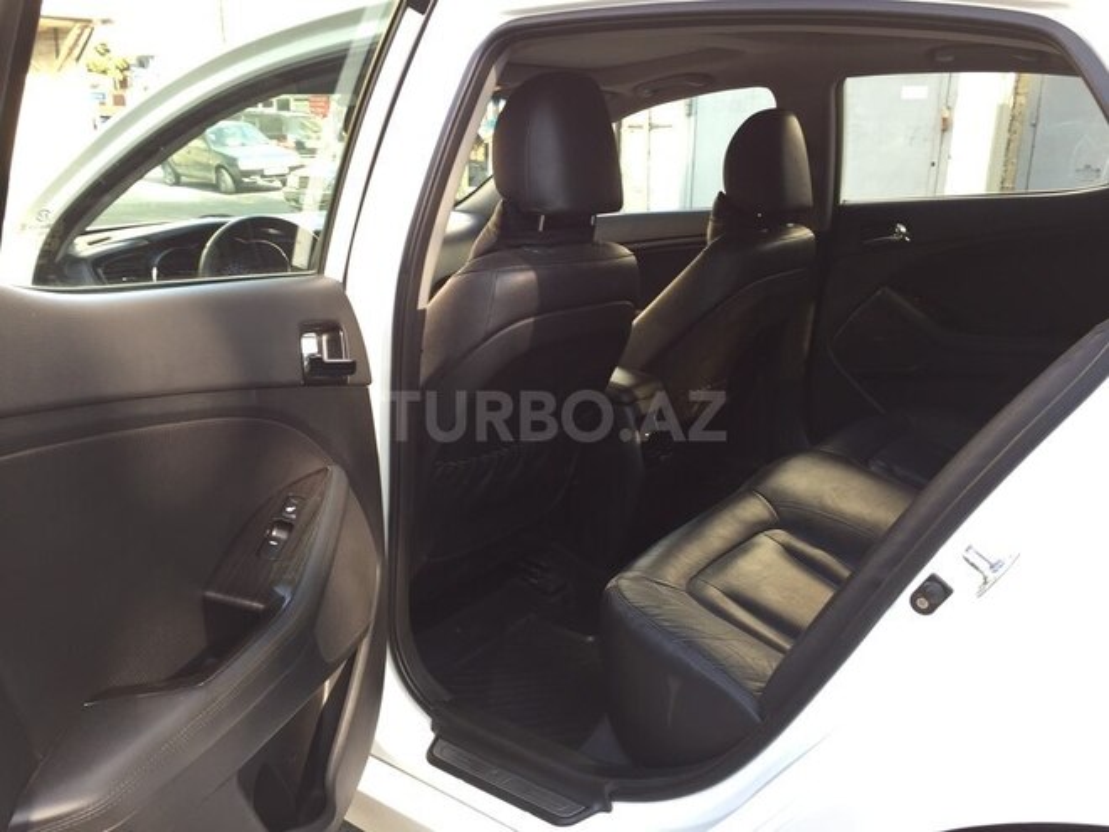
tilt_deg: -16.3
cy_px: 416
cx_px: 554
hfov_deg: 61.7
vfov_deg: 48.2
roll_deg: -2.2
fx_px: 929
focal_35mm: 29
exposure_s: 1/50
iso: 32
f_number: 2.2
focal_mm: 4.15
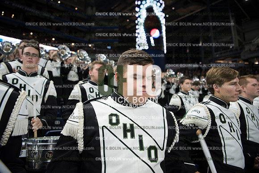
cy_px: 86
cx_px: 130
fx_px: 173
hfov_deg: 73.7
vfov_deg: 53.2
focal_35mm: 24
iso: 1250
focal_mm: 24
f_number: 2.8
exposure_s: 1/320
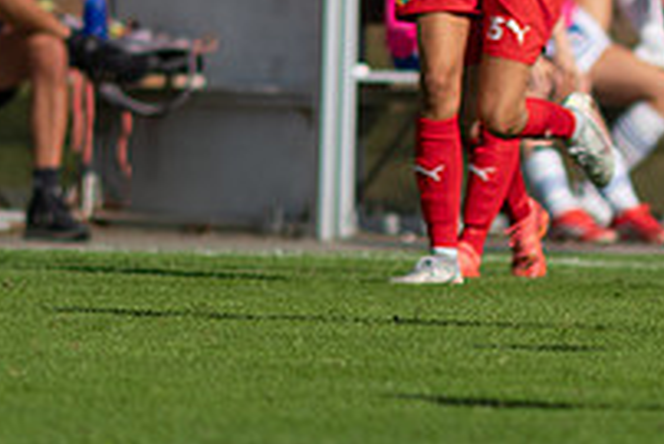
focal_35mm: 1725
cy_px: -61
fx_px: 31838
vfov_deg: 0.8
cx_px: 927
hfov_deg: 1.2
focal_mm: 300
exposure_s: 1/3200
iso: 100
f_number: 3.2
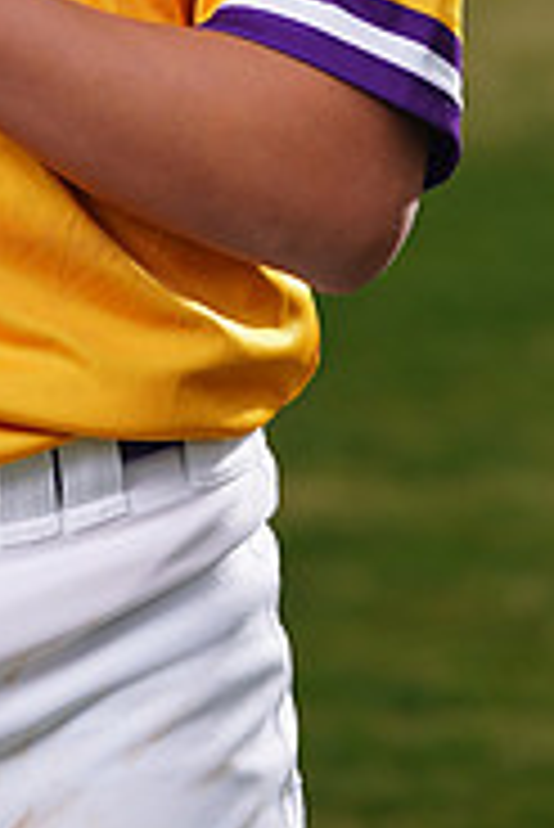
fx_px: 15850
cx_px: -110
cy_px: -446
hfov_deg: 2.0
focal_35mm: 688
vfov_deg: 3.0
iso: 100
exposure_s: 1/250
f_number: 8
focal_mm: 218
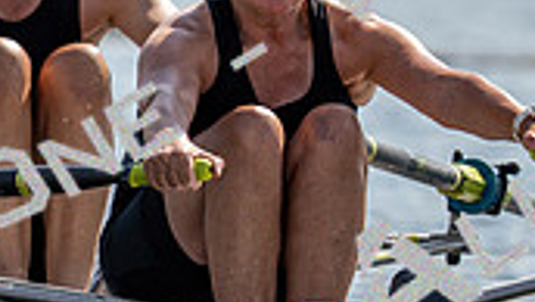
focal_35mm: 1244
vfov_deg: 1.0
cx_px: 90
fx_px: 17658
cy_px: 73
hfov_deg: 1.7
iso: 160
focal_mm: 353
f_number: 6.3
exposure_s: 1/1600
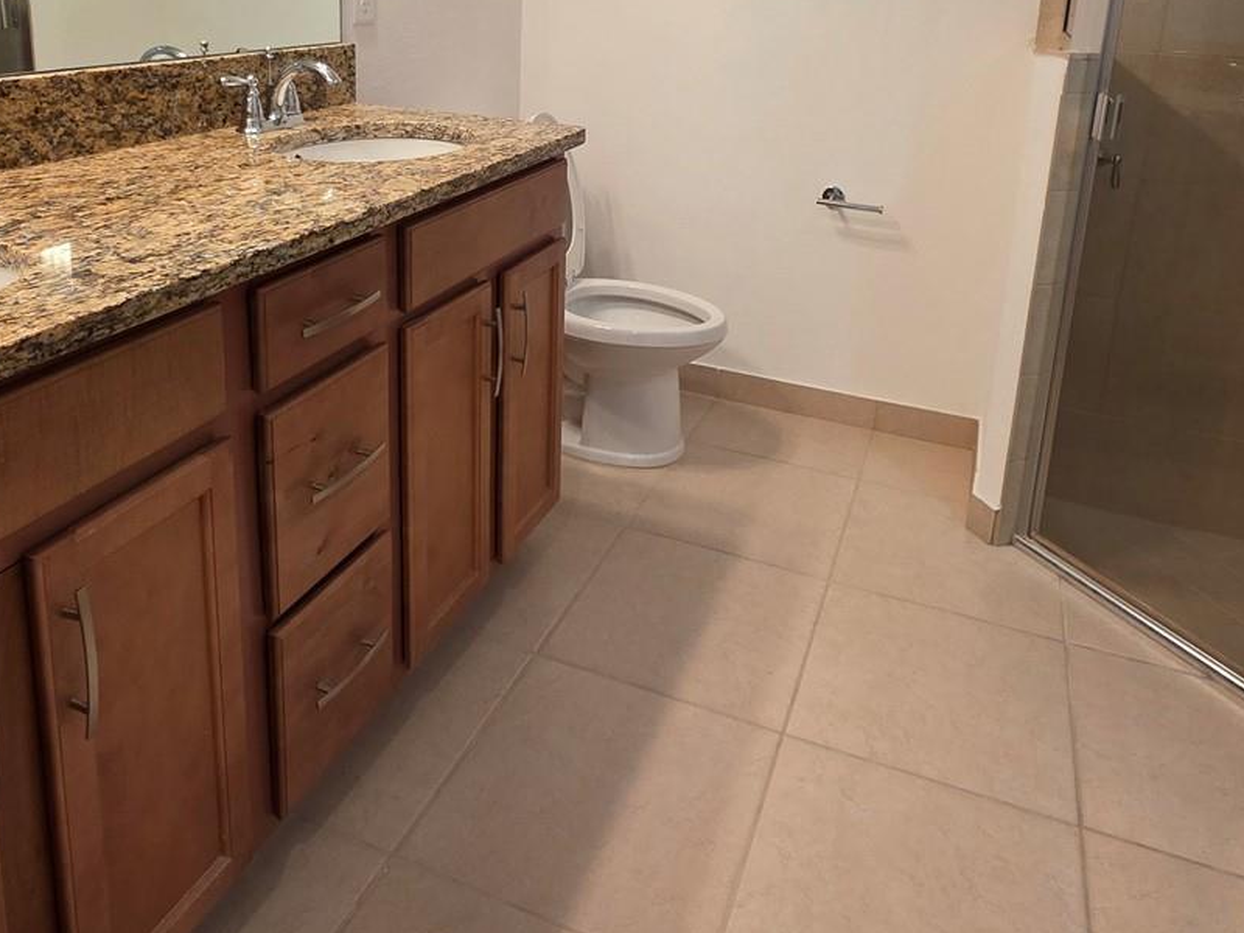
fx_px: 934
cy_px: 191
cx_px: 627
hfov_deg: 67.3
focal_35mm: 26
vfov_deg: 50.0
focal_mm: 2.2
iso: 250
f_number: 1.9
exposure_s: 1/60
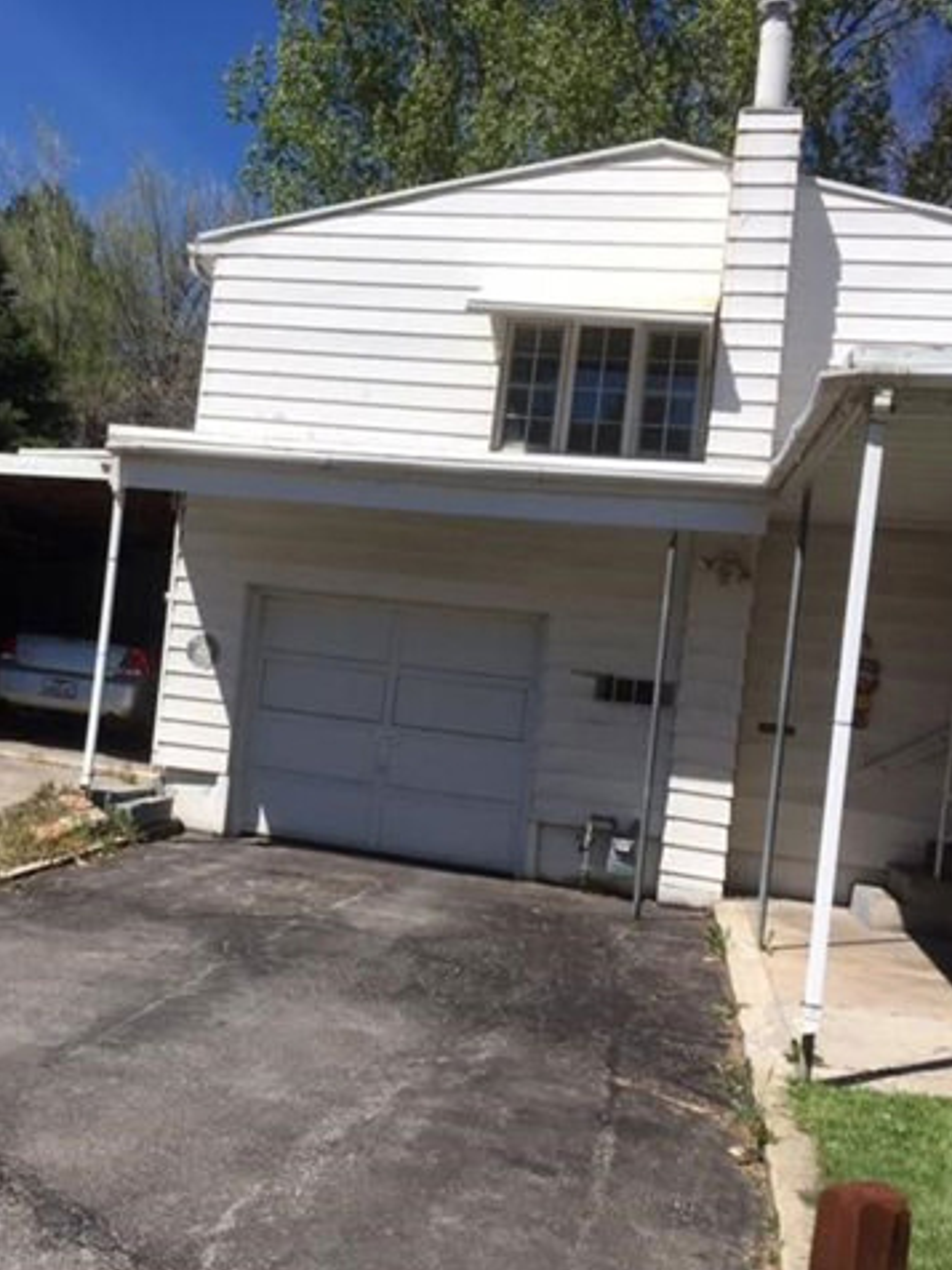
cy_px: 638
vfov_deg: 47.9
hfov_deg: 36.2
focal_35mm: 39
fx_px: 1430
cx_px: 272
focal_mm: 4.15
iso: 25
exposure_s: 1/2481
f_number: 2.2
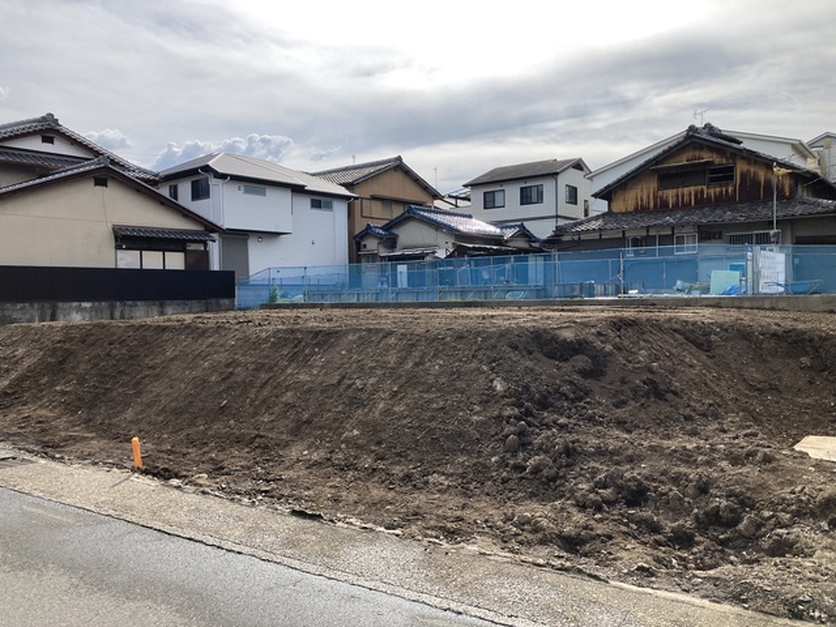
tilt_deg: -1.8
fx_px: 676
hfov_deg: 63.4
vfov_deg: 49.7
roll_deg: -0.3
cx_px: 418
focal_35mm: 28
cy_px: 314
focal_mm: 3.99
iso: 25
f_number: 1.8
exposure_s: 1/3040
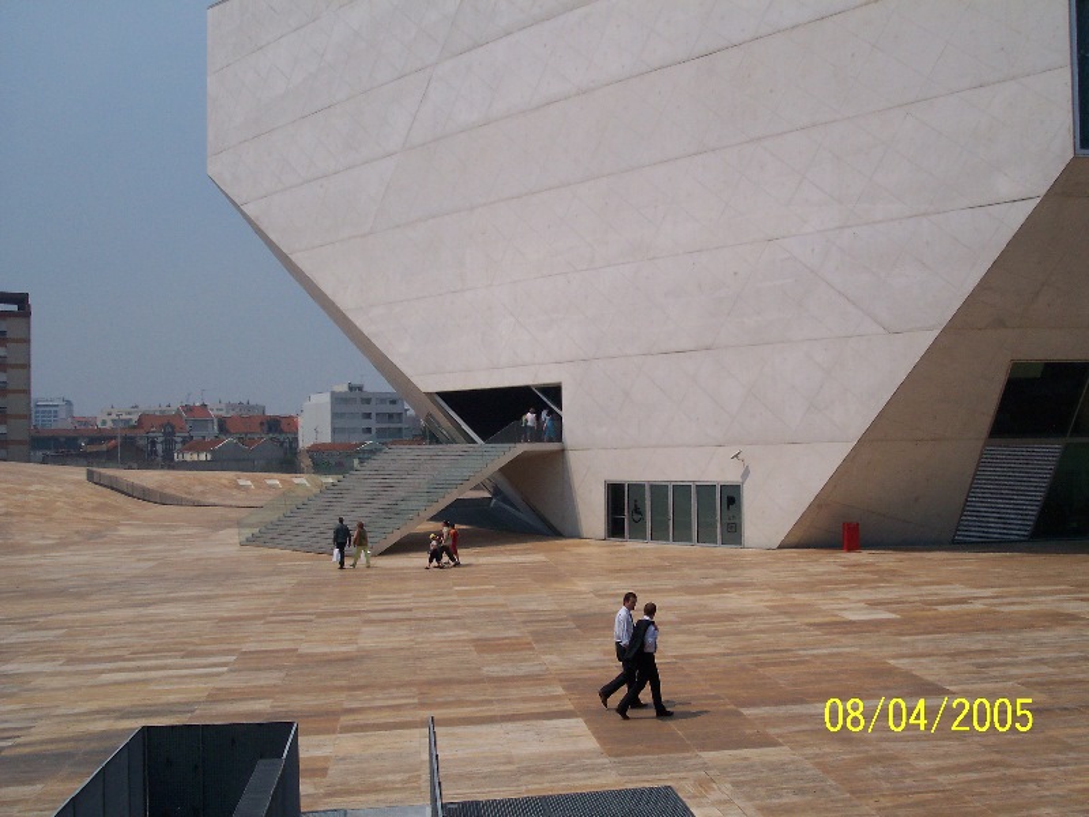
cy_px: 408
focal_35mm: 38
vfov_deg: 37.7
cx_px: 544
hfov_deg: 49.0
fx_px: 1195
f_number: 4.8
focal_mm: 8
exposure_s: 1/1000
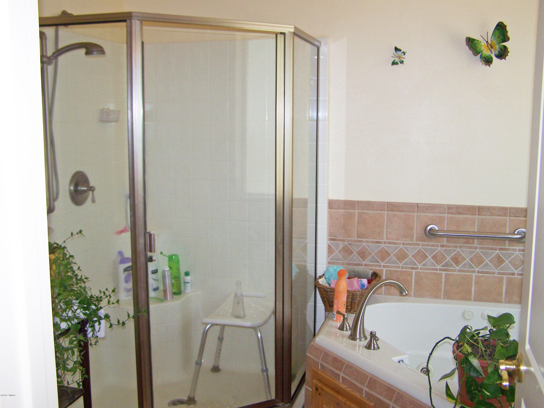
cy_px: 204
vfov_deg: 37.7
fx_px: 597
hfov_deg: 49.0
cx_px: 272
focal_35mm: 38
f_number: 2.8
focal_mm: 6.3
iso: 80
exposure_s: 1/60
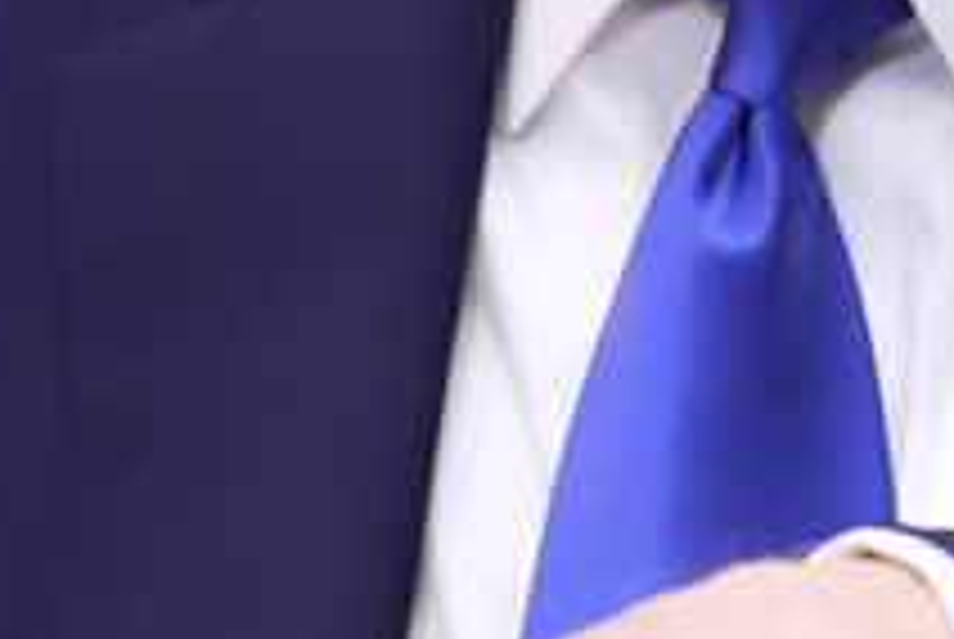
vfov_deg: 1.9
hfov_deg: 2.8
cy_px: -317
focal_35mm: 728
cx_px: 585
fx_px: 19319
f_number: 2.8
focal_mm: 151
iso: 5000
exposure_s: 1/400
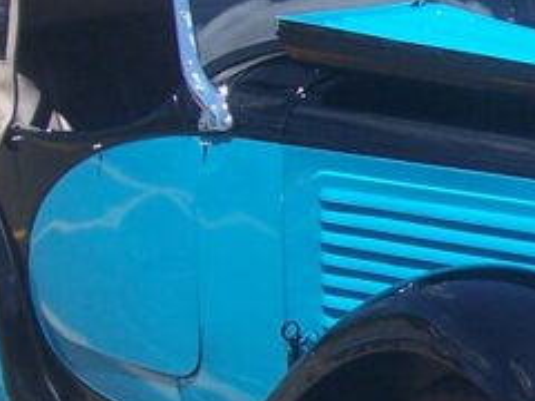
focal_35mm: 145
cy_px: 212
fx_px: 2241
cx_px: 767
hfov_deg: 13.0
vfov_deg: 10.2
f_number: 5.6
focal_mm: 5.6
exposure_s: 1/500
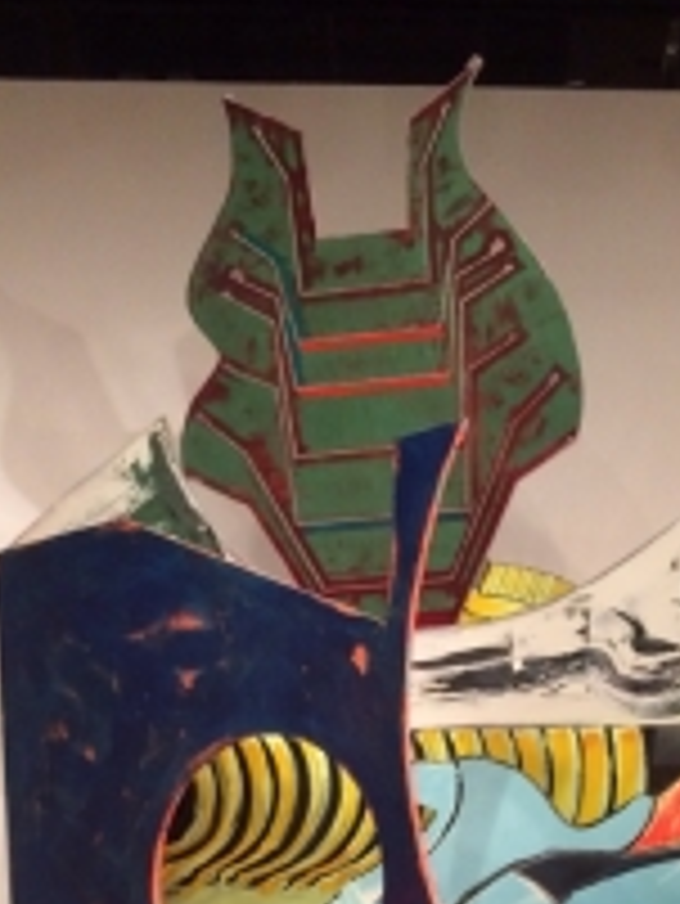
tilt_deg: +10.8
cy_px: 816
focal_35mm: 68
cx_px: 430
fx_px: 1779
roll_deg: -0.4
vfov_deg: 27.5
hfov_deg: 21.6
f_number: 2.2
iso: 200
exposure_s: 1/30
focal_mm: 4.15
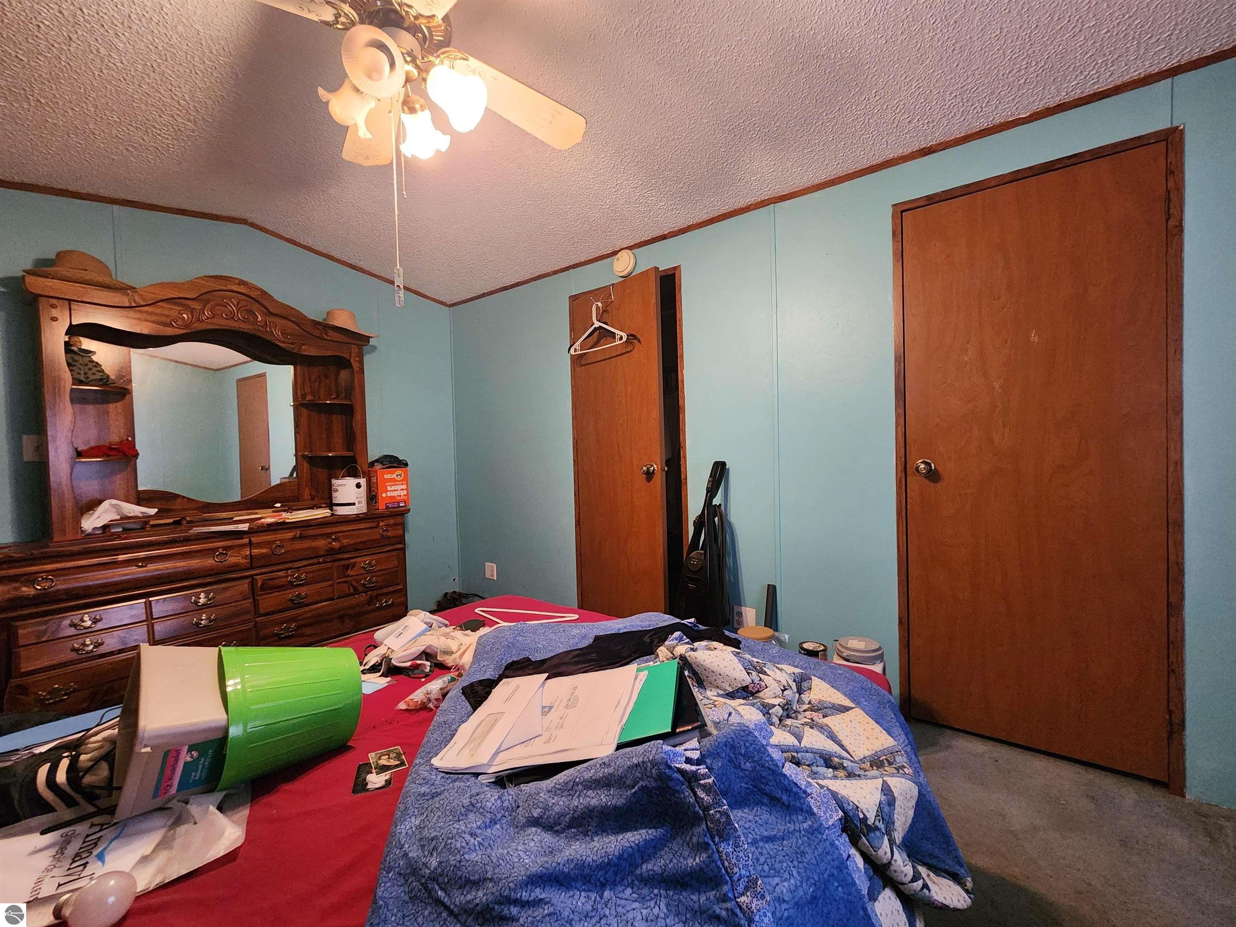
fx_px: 464
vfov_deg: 89.9
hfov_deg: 106.2
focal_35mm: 13
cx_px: 618
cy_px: 464
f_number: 2.2
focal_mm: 2.2
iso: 640
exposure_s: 1/30
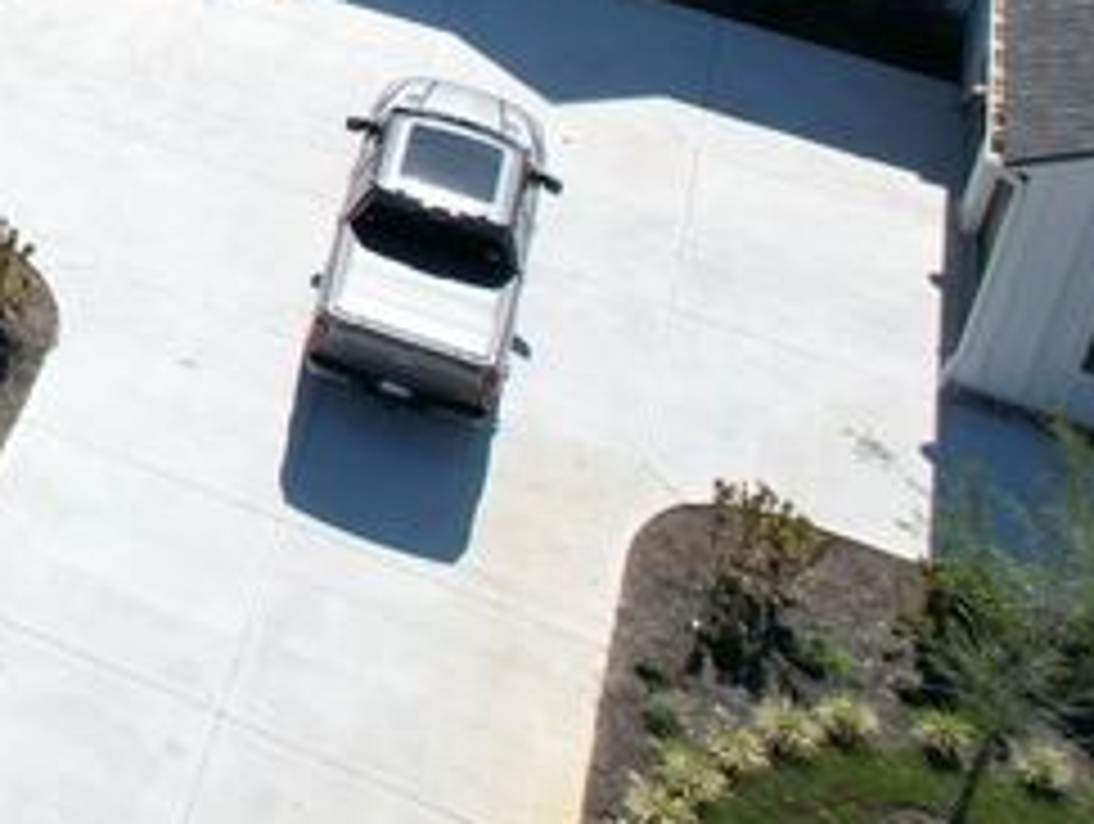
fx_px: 2817
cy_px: -543
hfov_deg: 16.6
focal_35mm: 89
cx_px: -1094
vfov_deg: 15.0
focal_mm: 8.38
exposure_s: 1/1600
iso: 100
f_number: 2.8
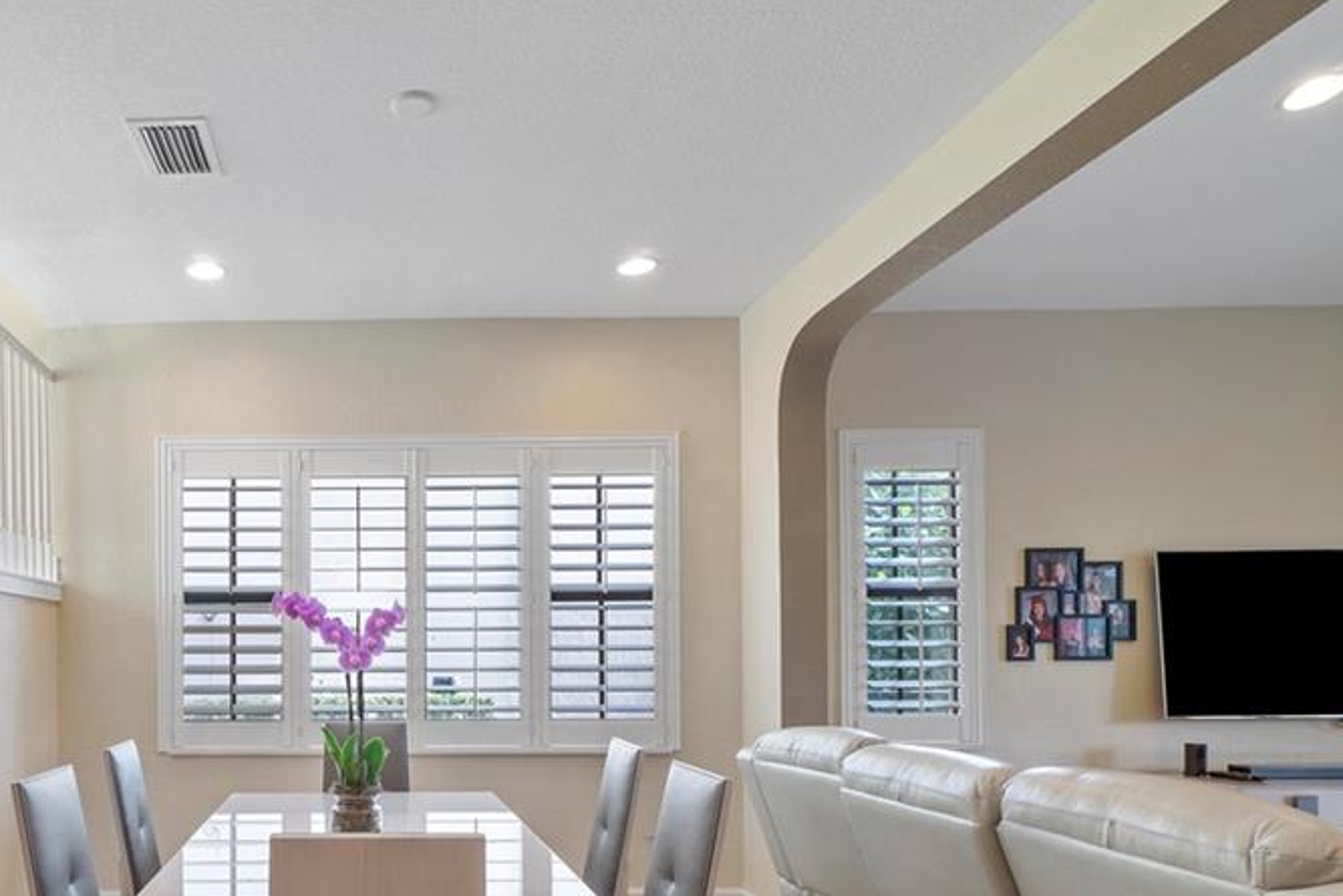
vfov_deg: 53.1
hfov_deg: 71.9
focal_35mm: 23
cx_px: 368
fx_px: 858
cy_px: 649
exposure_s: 1/6
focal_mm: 10
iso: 200
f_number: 11
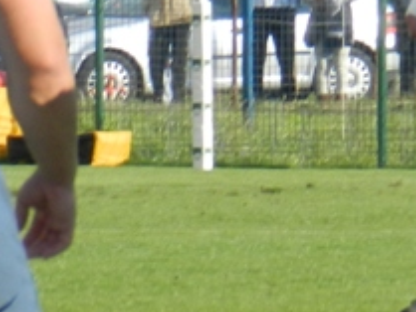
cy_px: 163
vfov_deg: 1.1
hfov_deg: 1.4
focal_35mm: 1403
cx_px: 563
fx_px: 16870
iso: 160
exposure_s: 1/500
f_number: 5.3
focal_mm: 50.8
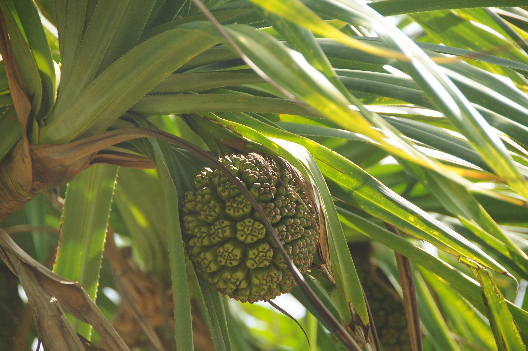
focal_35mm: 300
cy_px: 176
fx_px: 4395
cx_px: 264
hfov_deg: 6.9
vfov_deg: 4.6
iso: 200
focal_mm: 200
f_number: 5.6
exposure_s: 1/250
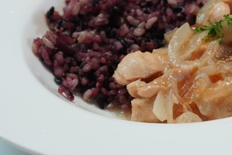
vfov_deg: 11.1
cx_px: 243
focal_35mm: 122
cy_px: -5
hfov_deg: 16.4
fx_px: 786
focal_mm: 34
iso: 1600
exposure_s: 1/50
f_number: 6.3
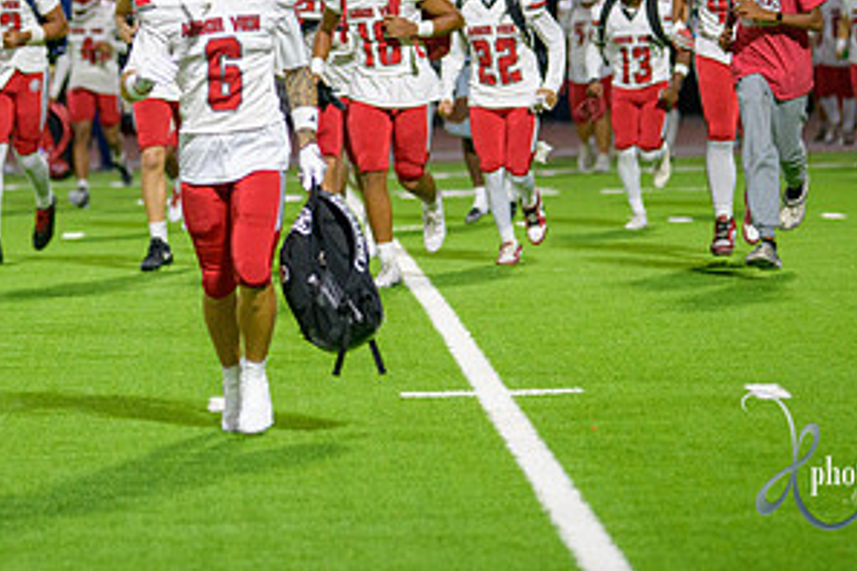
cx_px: 214
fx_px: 6284
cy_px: 45
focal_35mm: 264
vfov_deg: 5.2
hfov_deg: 7.8
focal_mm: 135
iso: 2000
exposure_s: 1/320
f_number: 2.8
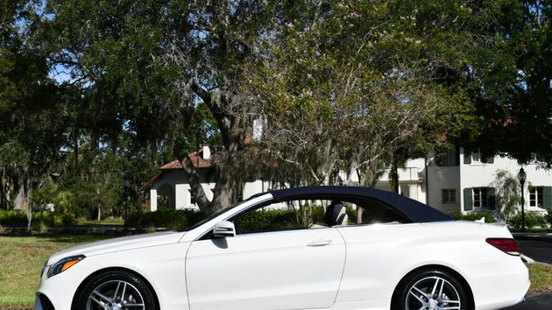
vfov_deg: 24.4
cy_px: 180
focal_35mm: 49
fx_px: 717
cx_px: 275
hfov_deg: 42.1
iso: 100
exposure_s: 1/400
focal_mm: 23
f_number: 10
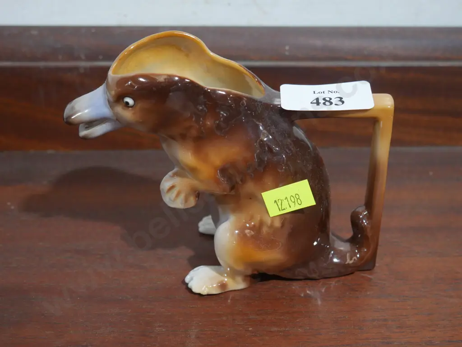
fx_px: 801
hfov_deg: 32.2
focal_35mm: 60
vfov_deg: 24.4
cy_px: 174
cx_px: 231
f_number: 5.4
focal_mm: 30
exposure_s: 1/60
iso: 1250
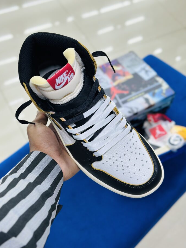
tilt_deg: -52.9
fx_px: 351
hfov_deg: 29.7
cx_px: 93
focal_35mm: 49
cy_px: 126
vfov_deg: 38.9
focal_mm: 6.86
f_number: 1.78
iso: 64
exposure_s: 1/100
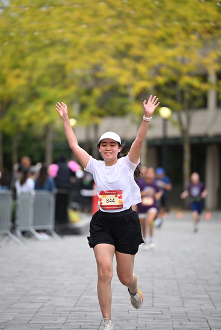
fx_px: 1840
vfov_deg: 10.3
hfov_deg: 6.9
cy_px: 165
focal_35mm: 200
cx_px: 110
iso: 640
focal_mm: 200
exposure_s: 1/2000
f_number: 2.8
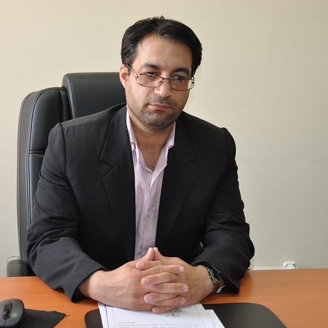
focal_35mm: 68
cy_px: 164
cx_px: 166
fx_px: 725
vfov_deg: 25.5
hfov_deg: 25.5
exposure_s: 1/60
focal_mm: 35
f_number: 4.5
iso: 800
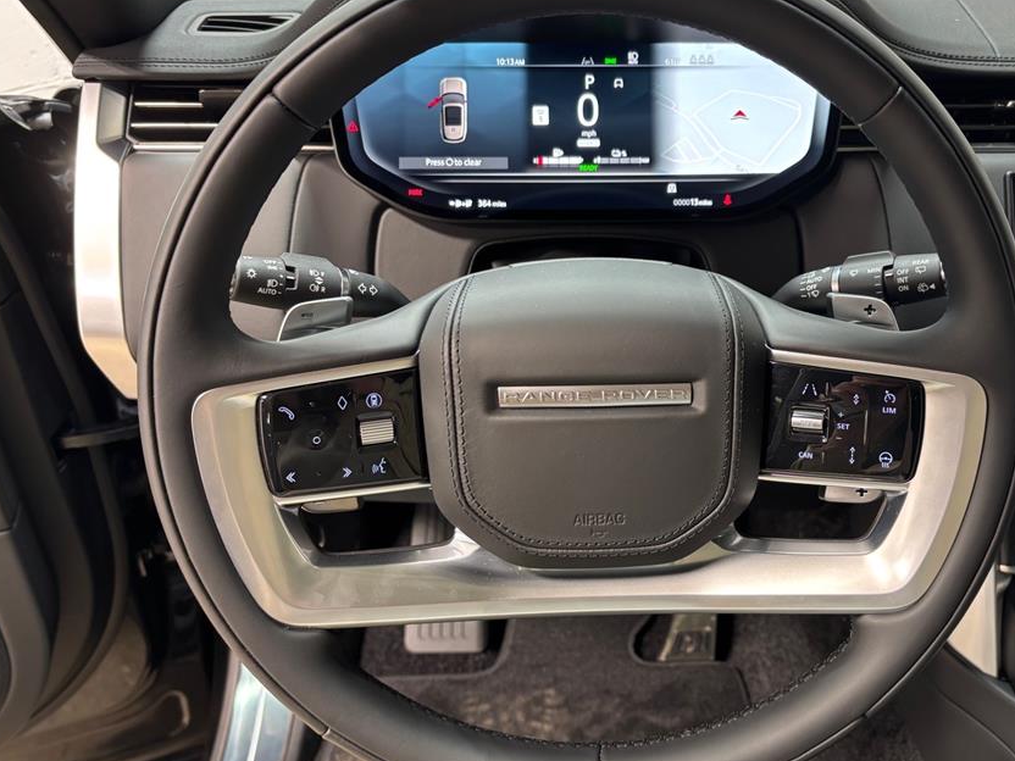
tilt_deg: -32.4
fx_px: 938
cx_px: 614
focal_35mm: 32
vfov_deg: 44.1
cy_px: 360
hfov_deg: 56.3
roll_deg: -1.4
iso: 125
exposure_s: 1/75
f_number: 1.6
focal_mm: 5.96
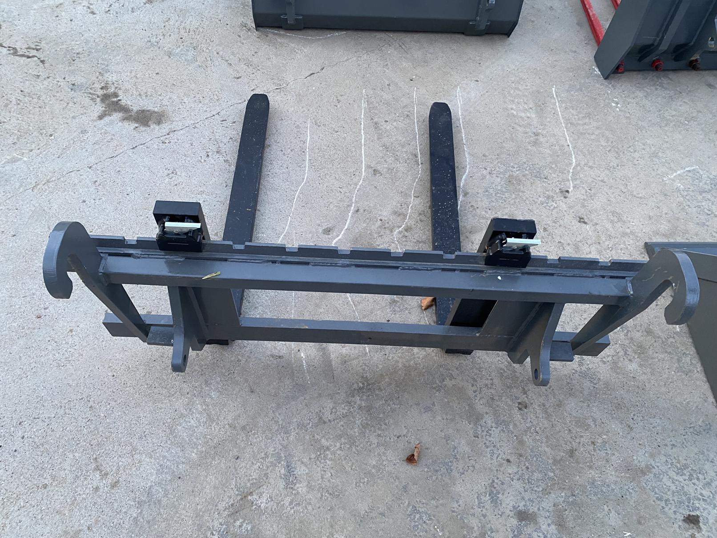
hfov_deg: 67.3
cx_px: 358
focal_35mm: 26
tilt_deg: -56.5
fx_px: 539
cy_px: 269
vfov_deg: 53.1
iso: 250
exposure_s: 1/60
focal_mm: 4.25
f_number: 1.8
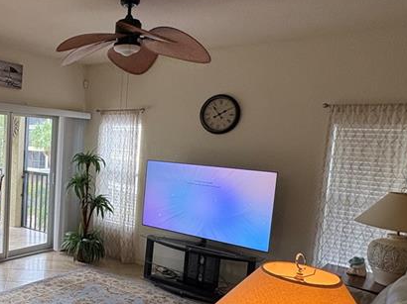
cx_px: 37
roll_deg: -1.8
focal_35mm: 35
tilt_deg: -4.3
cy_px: 178
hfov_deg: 47.1
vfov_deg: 40.5
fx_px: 411
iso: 160
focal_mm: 2.22
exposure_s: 1/120
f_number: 2.2
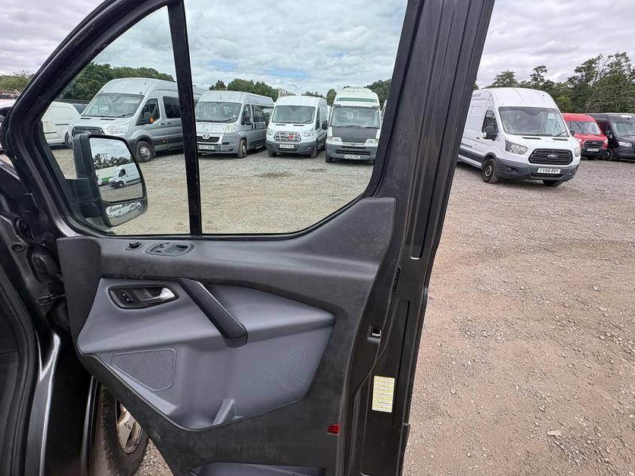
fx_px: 275
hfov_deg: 98.2
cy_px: 226
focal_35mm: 15
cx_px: 325
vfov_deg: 81.7
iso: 40
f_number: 2.2
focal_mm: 2.22
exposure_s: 1/403
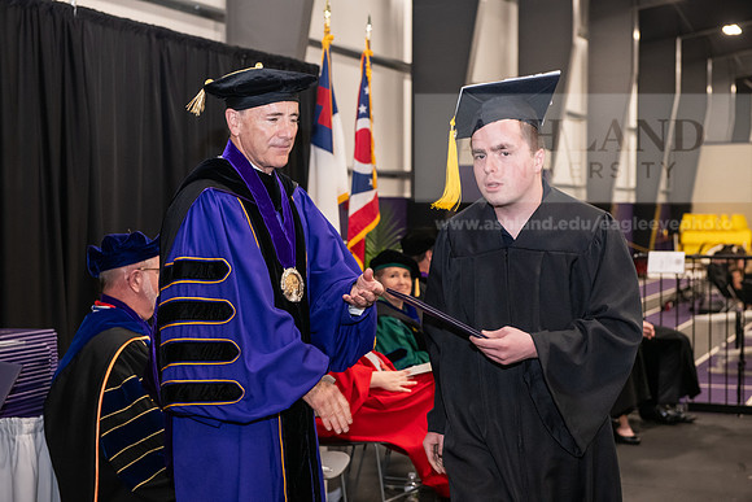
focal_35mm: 62
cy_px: 251
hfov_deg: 32.4
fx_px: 1295
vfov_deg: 21.9
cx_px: 376
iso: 2500
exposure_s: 1/125
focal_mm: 62
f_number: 5
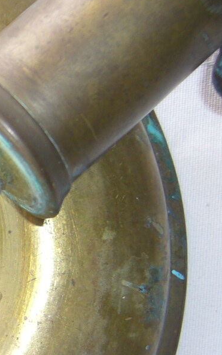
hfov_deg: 12.3
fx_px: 969
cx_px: -127
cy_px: 255
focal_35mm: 100
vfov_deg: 20.7
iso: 80
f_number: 2.8
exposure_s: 1/160
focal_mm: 5.8
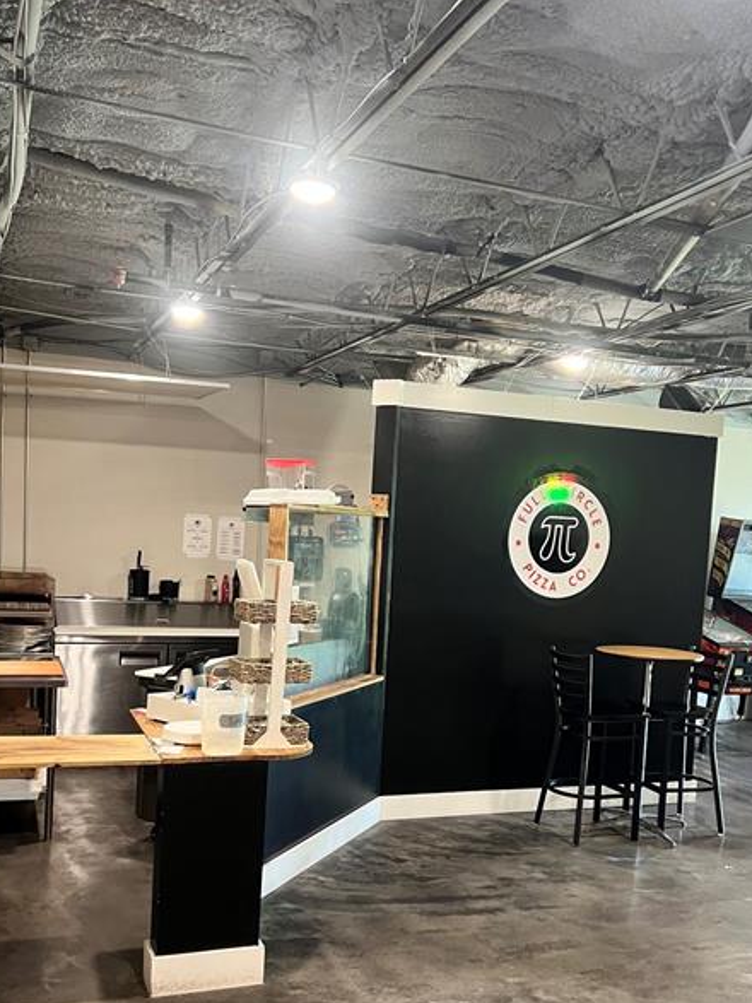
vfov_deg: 53.5
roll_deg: -4.1
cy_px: 613
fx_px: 985
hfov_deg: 41.8
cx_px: 362
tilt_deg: -4.9
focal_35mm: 34
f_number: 1.5
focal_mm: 5.7
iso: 320
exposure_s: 1/60
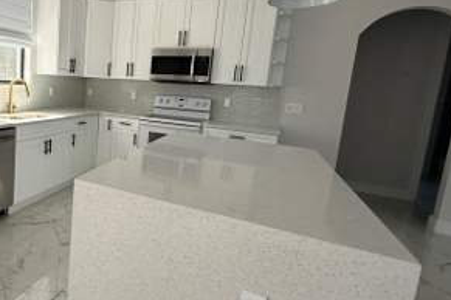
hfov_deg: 67.7
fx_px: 301
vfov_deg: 52.9
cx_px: 99
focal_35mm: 24
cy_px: 124
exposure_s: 1/116
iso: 64
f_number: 2.2
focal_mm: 2.22
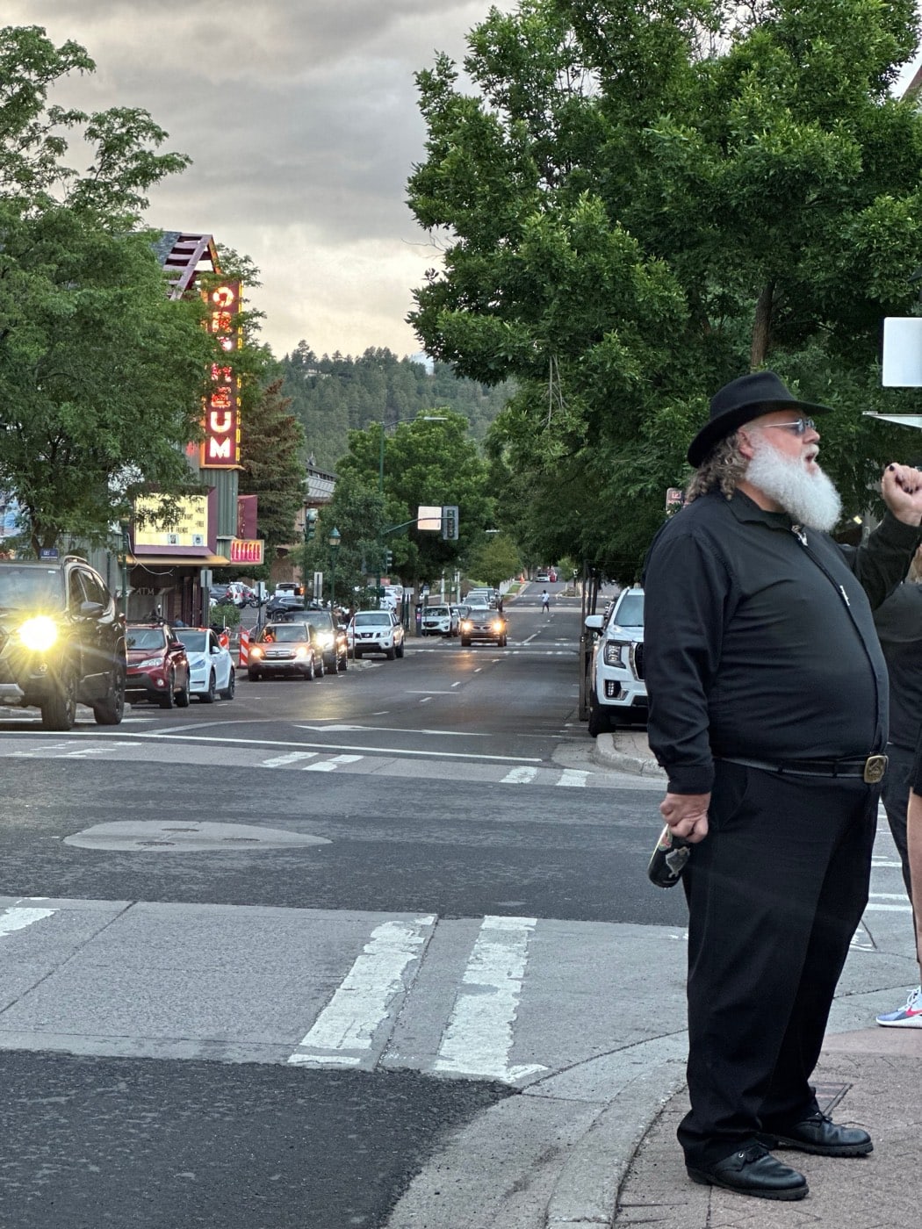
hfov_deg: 19.1
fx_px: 2735
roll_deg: -1.8
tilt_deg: -1.4
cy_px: 614
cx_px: 461
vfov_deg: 25.3
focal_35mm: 77
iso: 250
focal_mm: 9
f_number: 2.8
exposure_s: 1/40
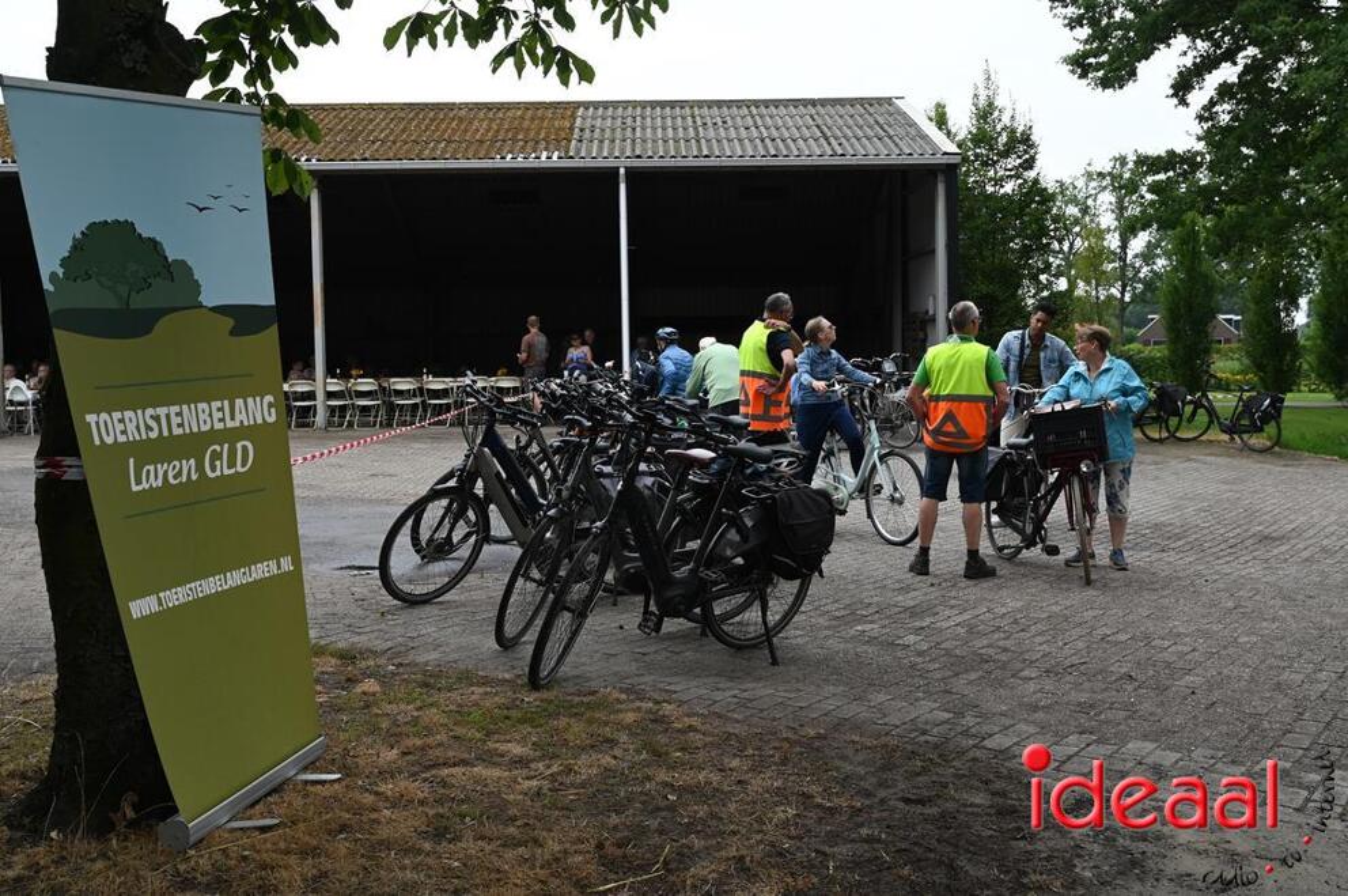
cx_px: 674
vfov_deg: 35.0
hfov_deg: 50.7
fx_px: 1421
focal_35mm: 38
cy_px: 448
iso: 640
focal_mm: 38
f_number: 7.1
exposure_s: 1/200
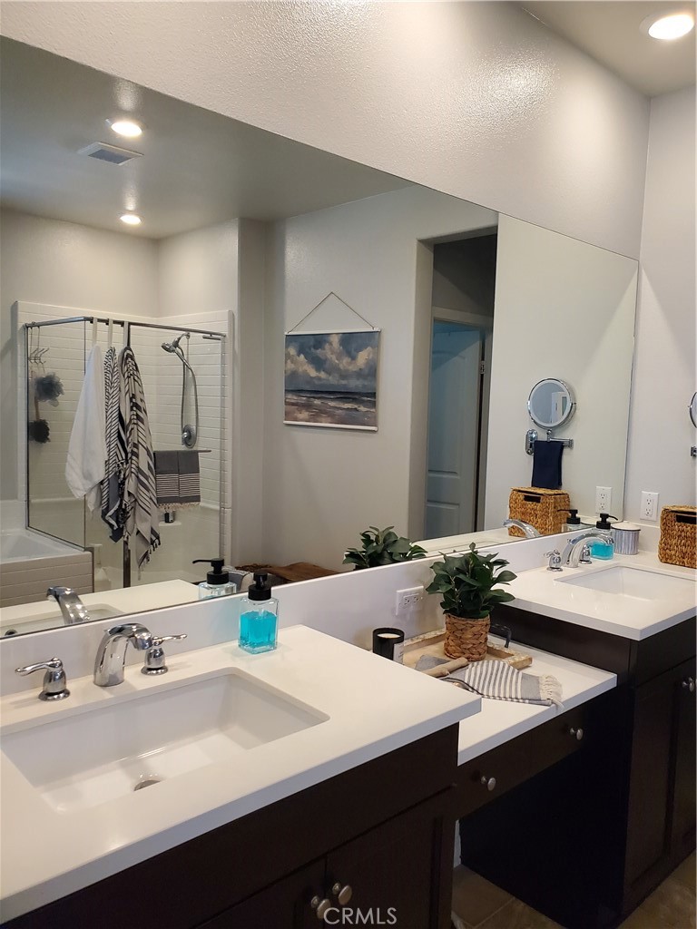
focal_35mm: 26
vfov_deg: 67.3
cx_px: 348
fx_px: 698
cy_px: 464
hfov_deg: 53.1
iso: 320
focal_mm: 4.3
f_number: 2.4
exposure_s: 1/120
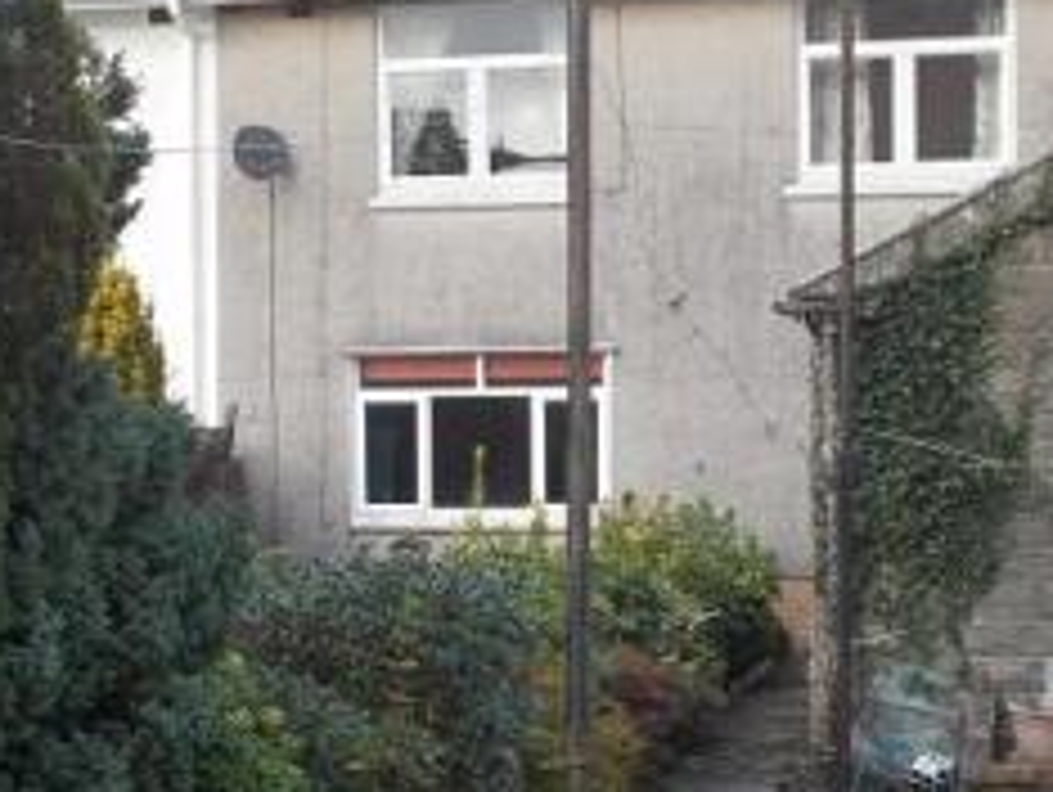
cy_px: 497
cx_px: 421
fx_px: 2954
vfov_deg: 15.3
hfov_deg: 20.2
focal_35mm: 97
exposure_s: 1/100
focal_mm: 6.9
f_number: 3.9
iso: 80
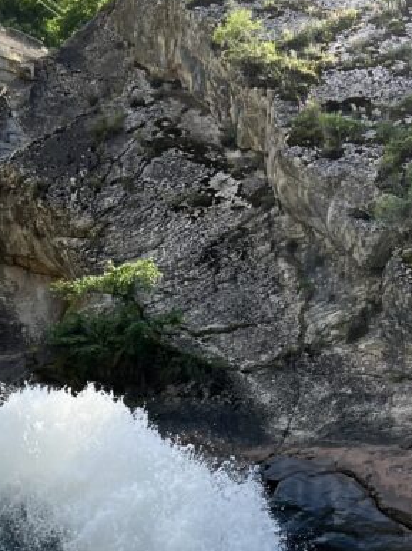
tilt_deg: -5.7
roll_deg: +3.0
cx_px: 251
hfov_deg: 21.3
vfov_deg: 25.0
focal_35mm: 69
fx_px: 1096
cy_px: 688
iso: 50
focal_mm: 5.7
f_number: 1.5
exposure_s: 1/2457
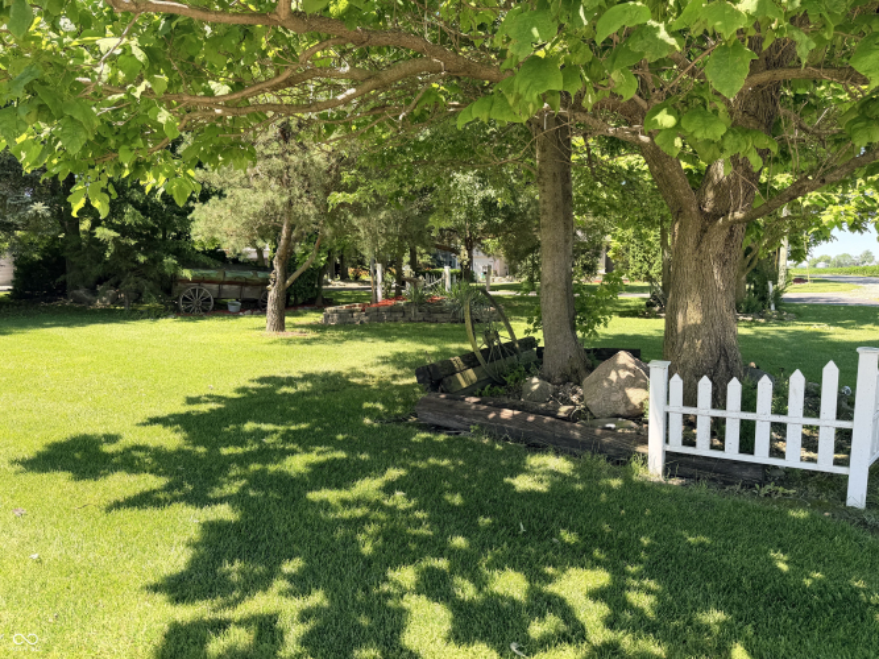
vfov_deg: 56.8
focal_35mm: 24
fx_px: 609
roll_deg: +0.6
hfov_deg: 71.6
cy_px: 330
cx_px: 440
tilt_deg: -5.4
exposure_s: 1/772
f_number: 1.78
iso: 80
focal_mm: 6.76
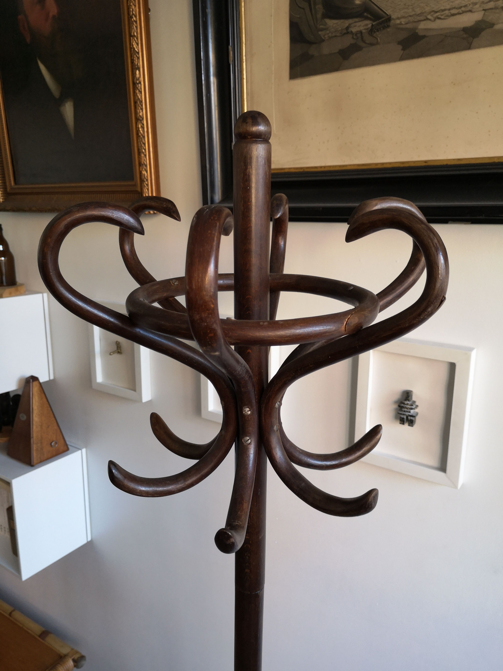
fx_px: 523
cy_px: 336
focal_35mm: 27
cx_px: 252
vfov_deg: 65.3
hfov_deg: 51.4
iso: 100
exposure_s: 1/50
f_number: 1.8
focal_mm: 3.95
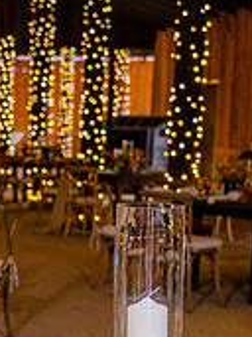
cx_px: -118
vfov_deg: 17.6
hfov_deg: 12.7
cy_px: 269
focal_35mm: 111
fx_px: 1079
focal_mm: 34
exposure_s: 1/200
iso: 3200
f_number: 4
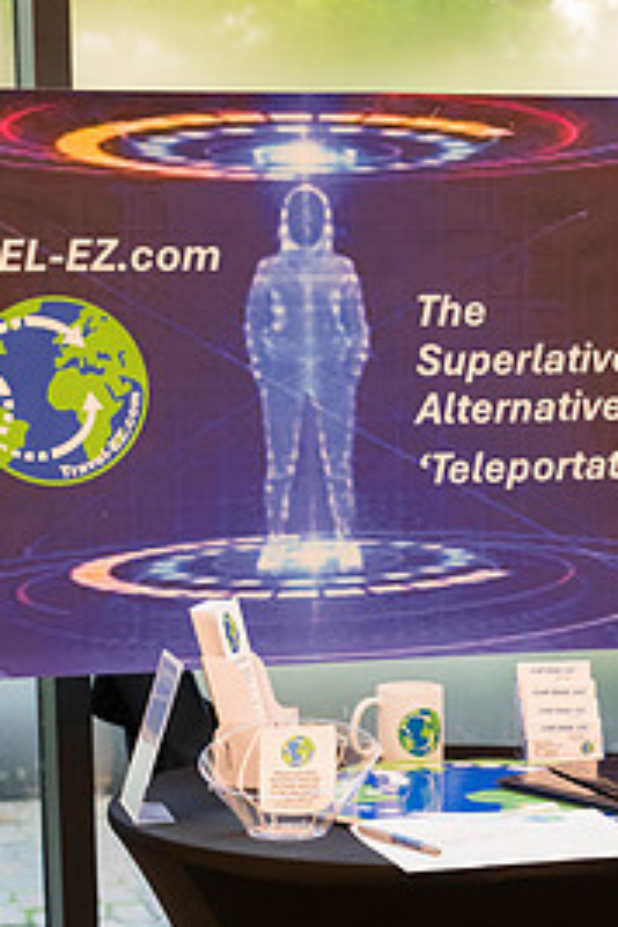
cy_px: 757
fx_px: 2472
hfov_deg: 14.2
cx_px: 410
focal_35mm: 96
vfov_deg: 21.0
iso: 1400
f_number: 3.2
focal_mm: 38
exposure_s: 1/200
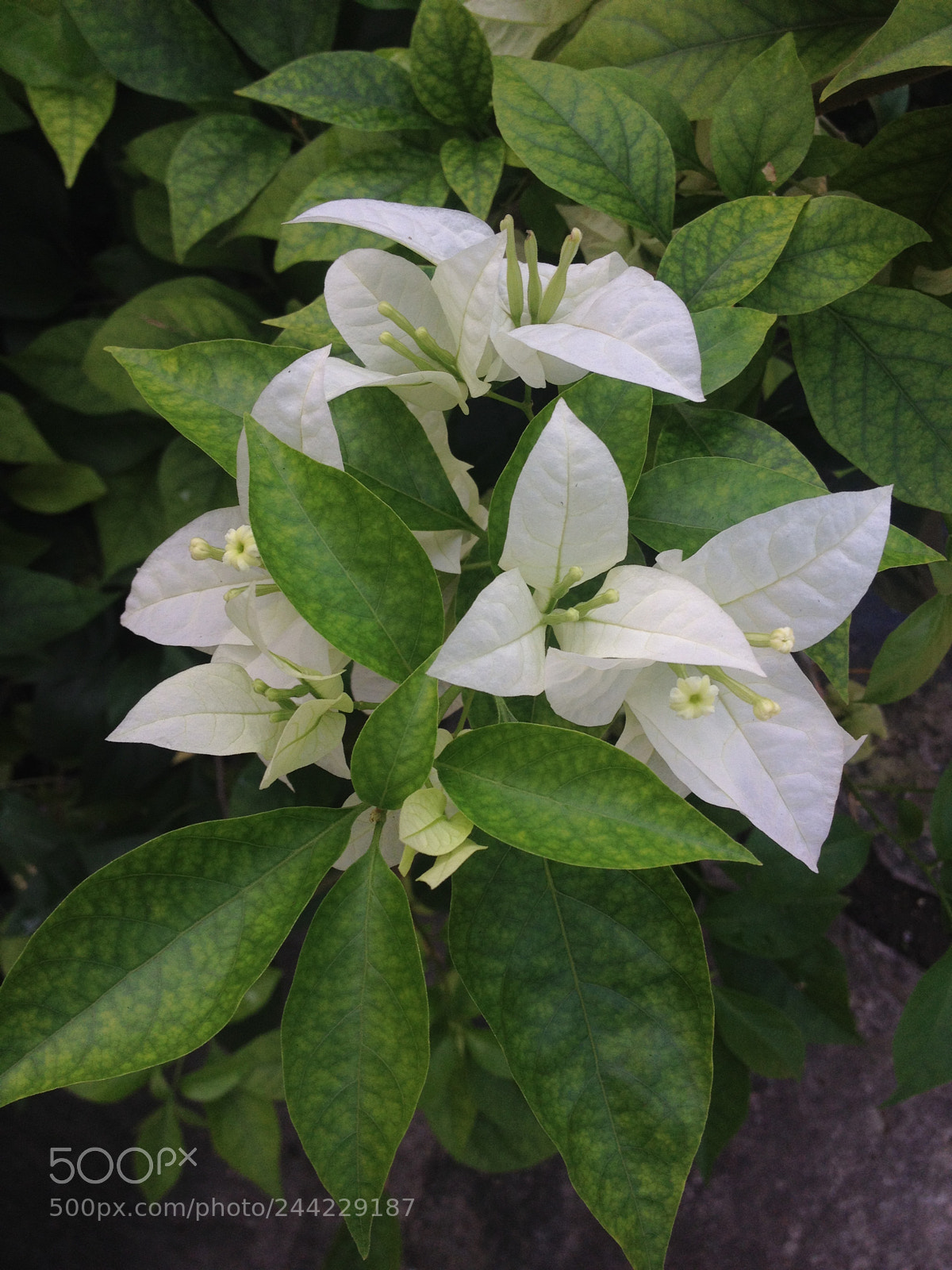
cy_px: 635
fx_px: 1283
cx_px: 476
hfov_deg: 40.7
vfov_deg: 52.6
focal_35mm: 35
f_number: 2.4
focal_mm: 4.28
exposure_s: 1/521
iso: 50
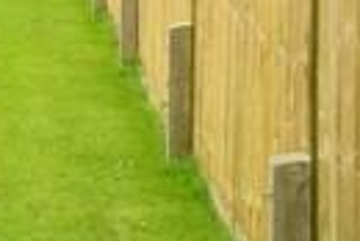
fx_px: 1512
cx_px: -546
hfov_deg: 11.1
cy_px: -259
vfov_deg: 8.6
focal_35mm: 151
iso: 200
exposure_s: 1/200
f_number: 7.1
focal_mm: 20
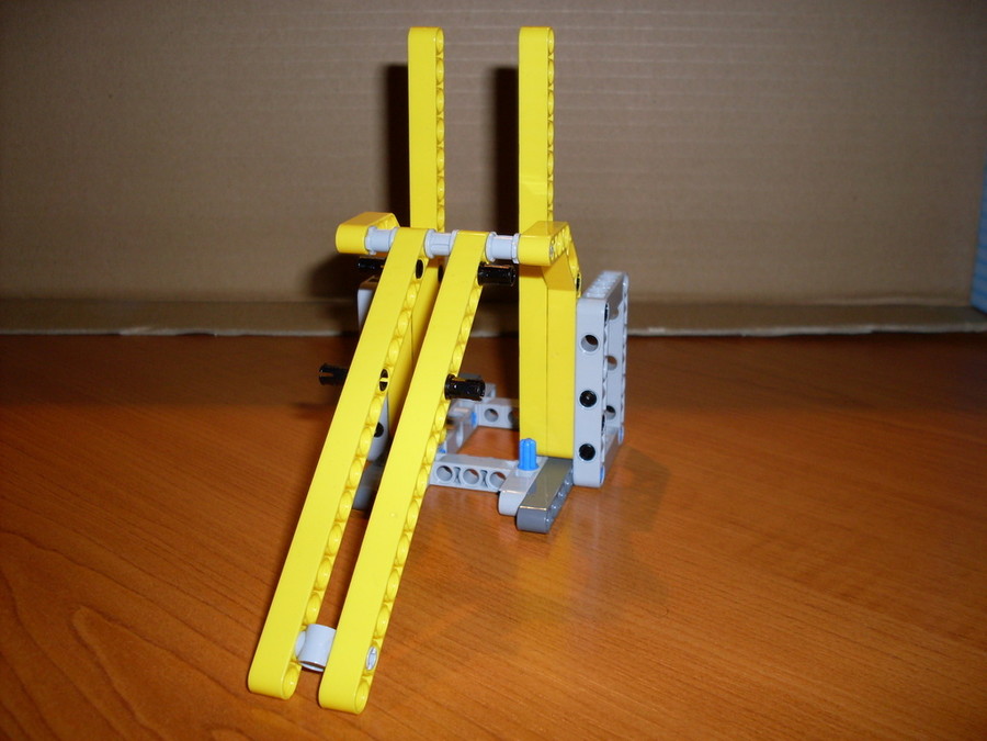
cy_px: 370
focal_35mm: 38
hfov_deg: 49.0
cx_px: 494
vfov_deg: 37.7
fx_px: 1083
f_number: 2.8
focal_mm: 6.3
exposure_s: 1/45
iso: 100
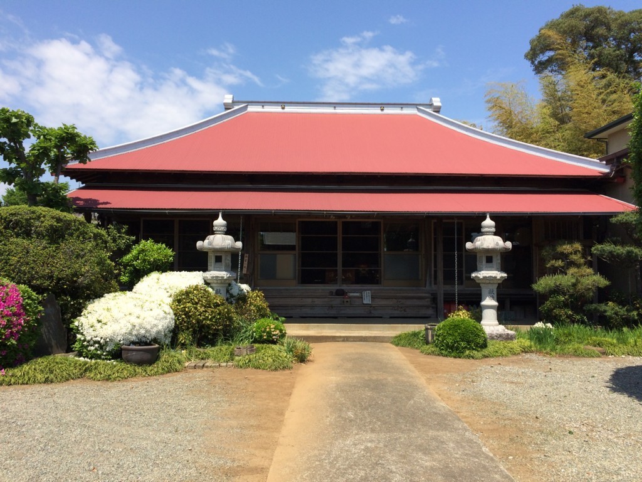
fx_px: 538
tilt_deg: -0.3
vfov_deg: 48.2
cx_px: 321
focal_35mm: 29
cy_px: 241
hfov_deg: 61.7
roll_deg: -0.2
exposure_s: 1/2053
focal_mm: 4.15
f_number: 2.2
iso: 32
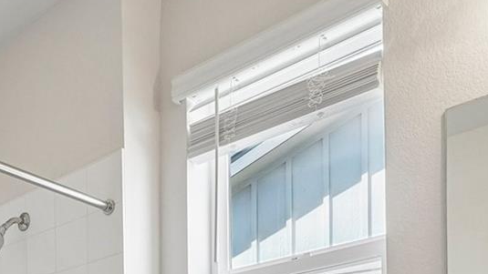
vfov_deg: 20.5
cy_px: 444
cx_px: 83
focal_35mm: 47
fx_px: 608
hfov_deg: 41.4
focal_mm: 10
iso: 800
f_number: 8
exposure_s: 1/30
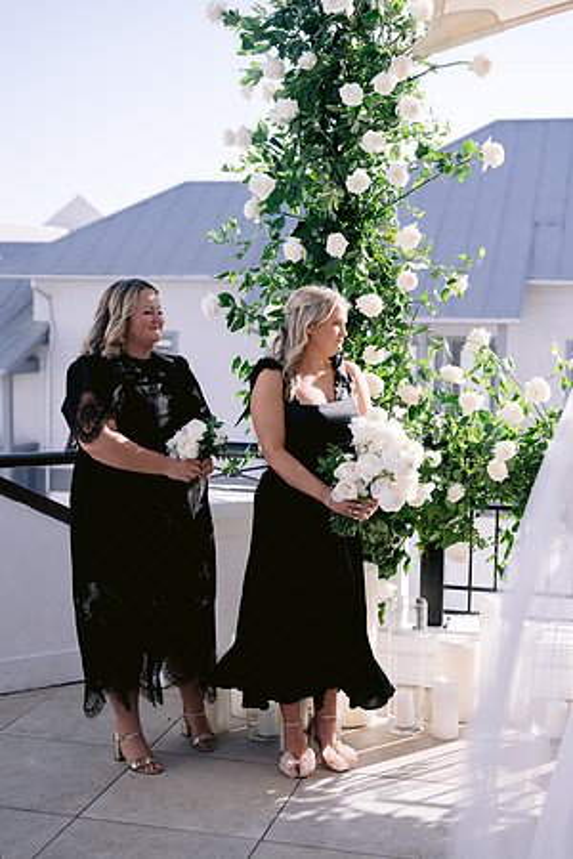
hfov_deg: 27.0
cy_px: 430
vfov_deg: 39.6
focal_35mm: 50
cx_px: 286
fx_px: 1194
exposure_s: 1/1600
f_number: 2.8
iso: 200
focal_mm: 50
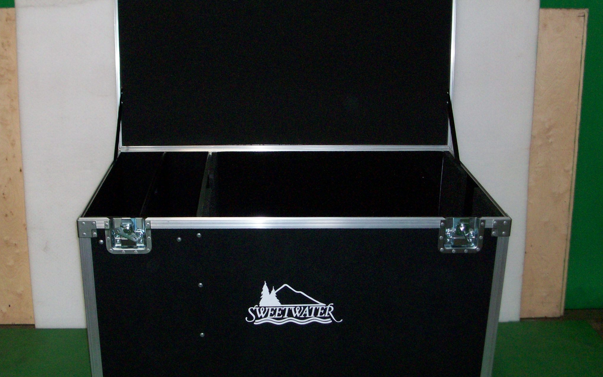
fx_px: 739
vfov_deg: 28.6
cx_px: 299
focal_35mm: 45
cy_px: 181
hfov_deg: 44.4
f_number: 3.2
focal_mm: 7.1
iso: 160
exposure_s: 1/65.1
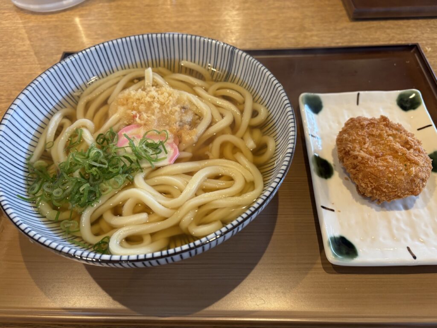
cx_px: 218
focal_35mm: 26
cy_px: 164
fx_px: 328
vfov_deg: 53.1
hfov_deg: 67.3
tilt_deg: -54.7
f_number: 1.6
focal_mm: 5.96
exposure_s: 1/60
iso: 200
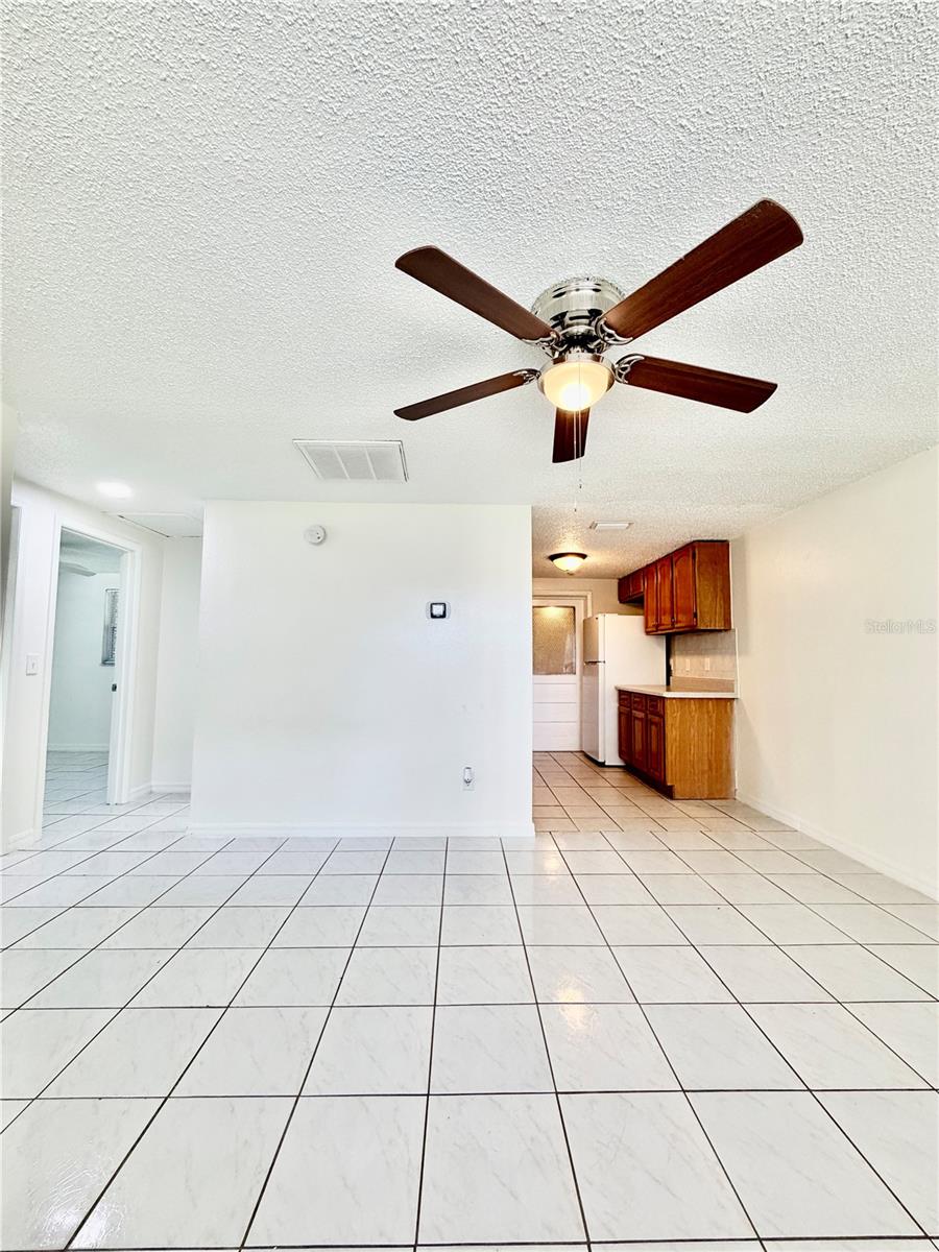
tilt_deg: +4.5
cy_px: 626
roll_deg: -0.2
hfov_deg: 85.7
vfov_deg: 102.1
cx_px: 470
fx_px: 506
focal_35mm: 14
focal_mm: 2.22
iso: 160
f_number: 2.2
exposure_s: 1/120
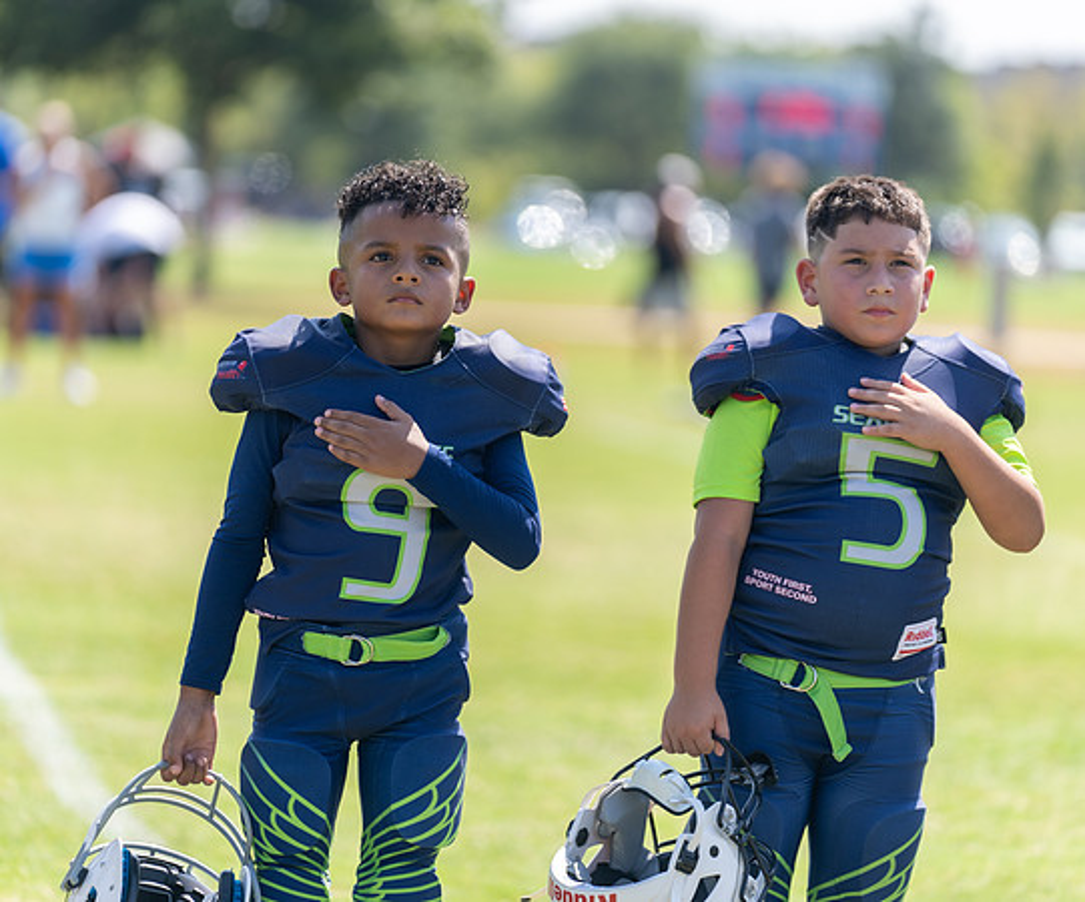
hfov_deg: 8.7
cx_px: 433
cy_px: 407
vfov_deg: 7.2
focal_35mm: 219
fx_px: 7142
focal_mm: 173
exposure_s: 1/800
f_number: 2.8
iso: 100
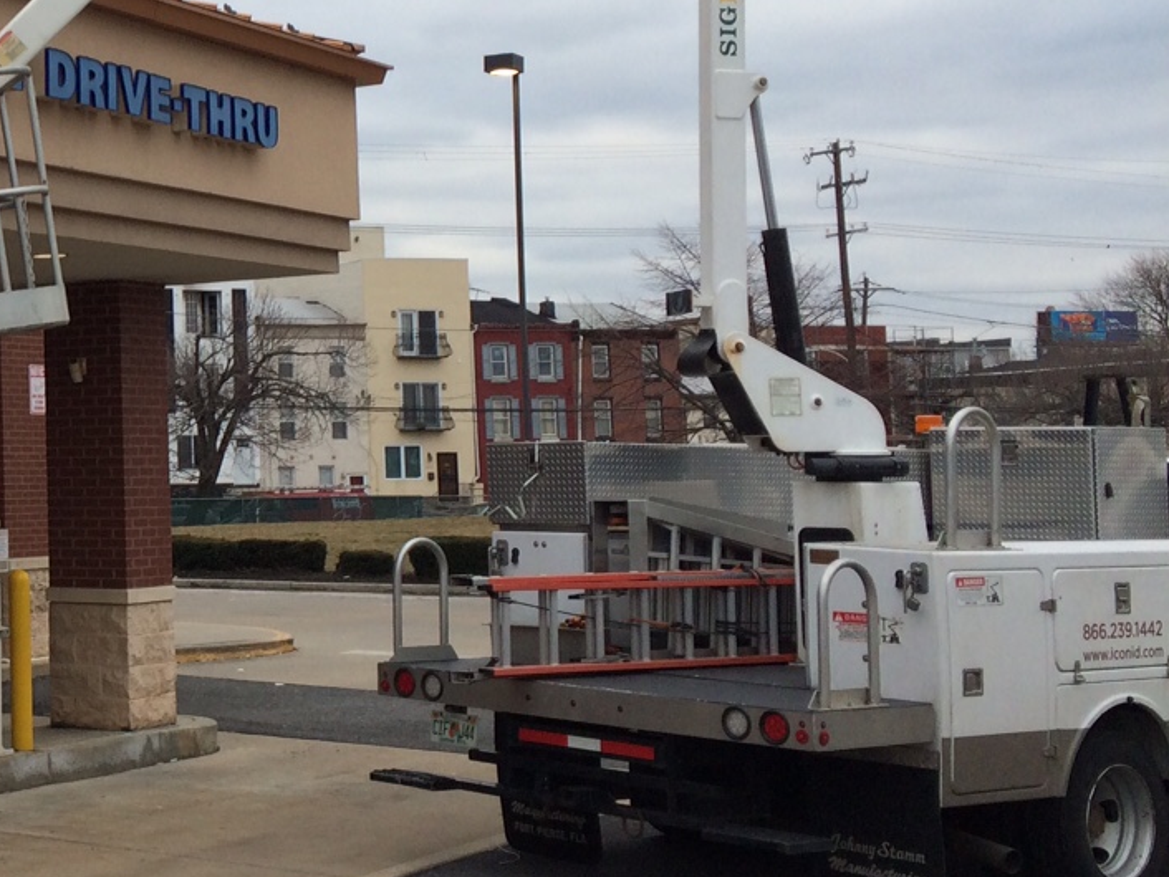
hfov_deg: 26.2
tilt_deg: +4.5
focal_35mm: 67
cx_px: -180
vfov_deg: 21.8
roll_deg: +2.0
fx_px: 2263
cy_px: 268
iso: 32
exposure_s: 1/1140
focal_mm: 4.15
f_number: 2.2
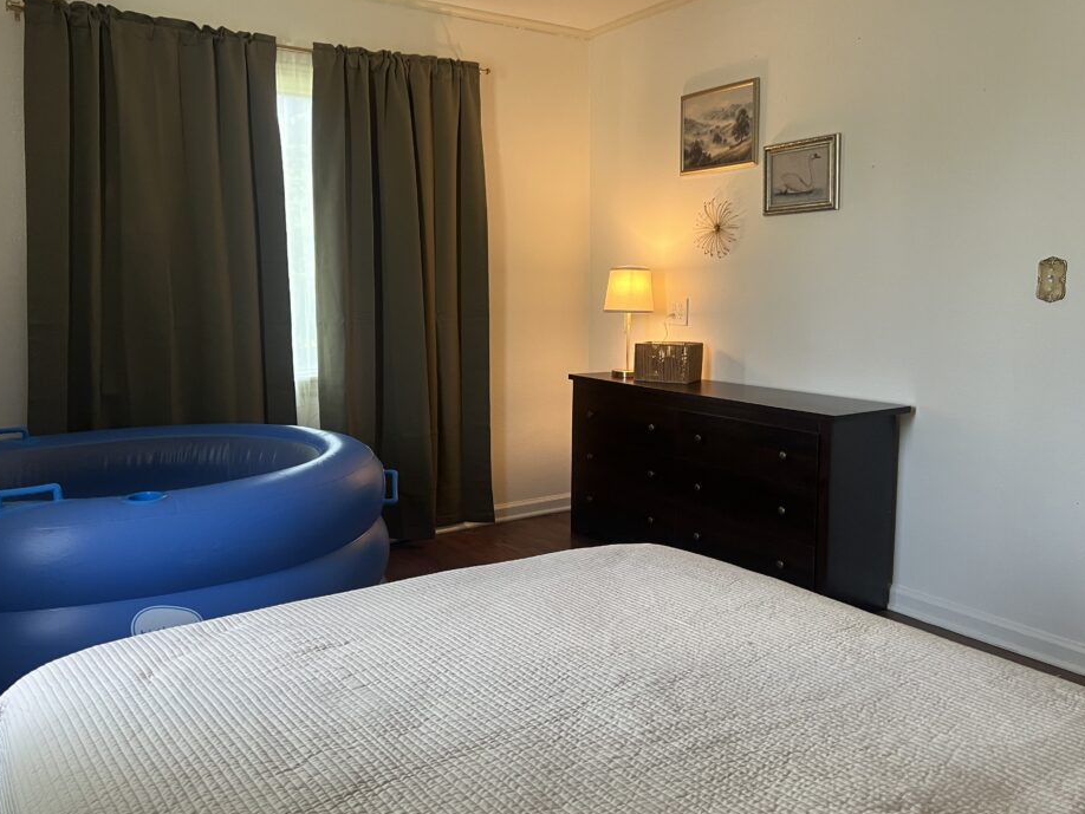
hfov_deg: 61.6
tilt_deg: -7.3
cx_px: 513
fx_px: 909
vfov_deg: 48.2
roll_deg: +0.2
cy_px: 386
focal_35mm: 29
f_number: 1.5
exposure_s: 1/60
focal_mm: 5.7
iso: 160
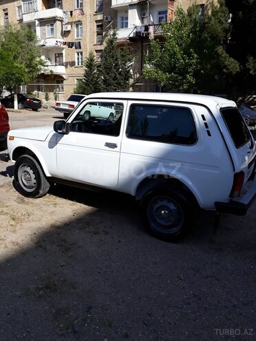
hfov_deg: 51.4
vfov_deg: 65.3
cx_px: 128
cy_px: 170
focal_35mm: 27
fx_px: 266
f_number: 1.7
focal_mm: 3.71
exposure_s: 1/1919
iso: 40
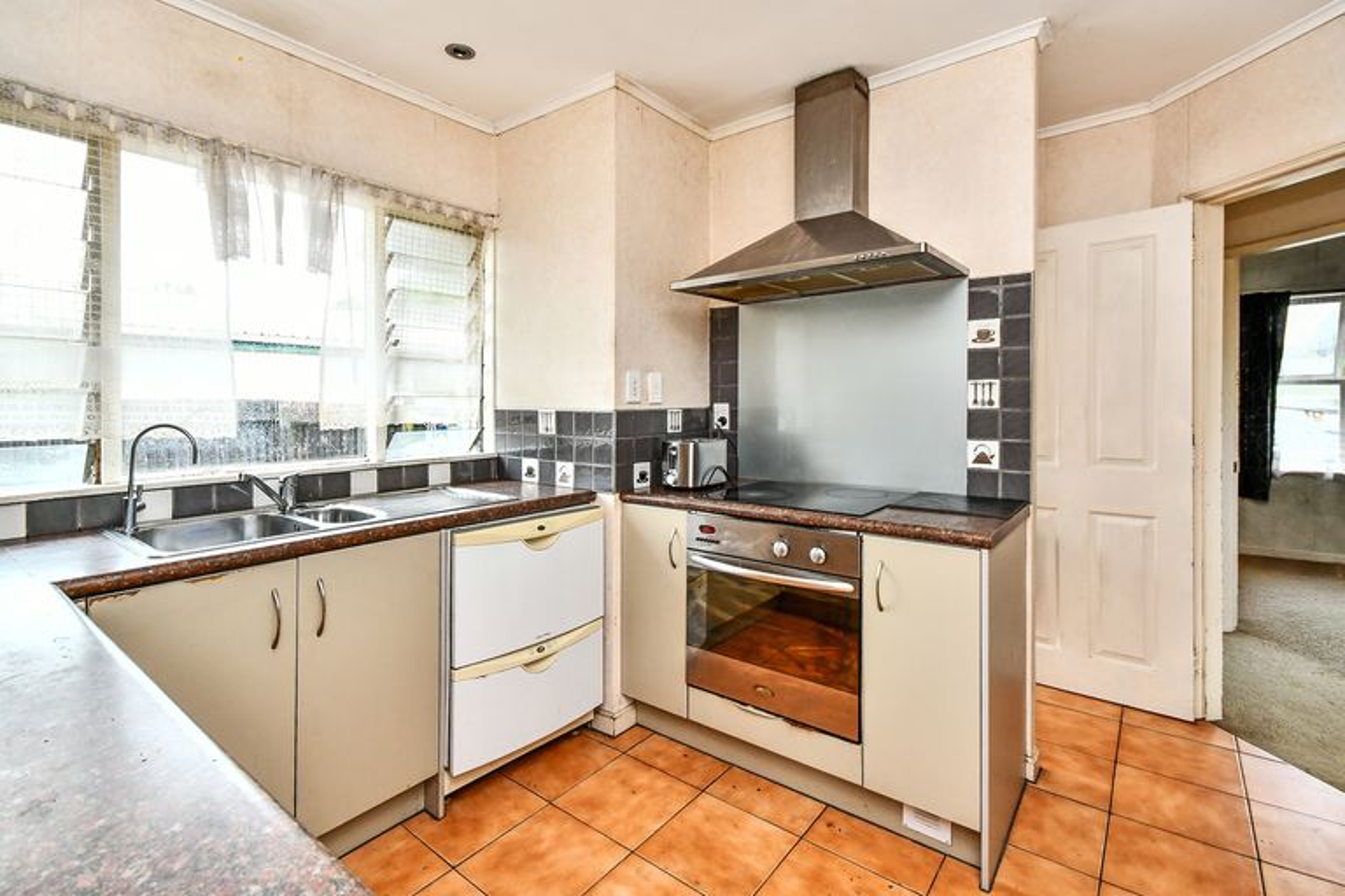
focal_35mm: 15
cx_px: 672
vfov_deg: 77.3
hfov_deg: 100.4
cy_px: 448
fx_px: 560
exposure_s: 1/40
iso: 800
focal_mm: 10
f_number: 10
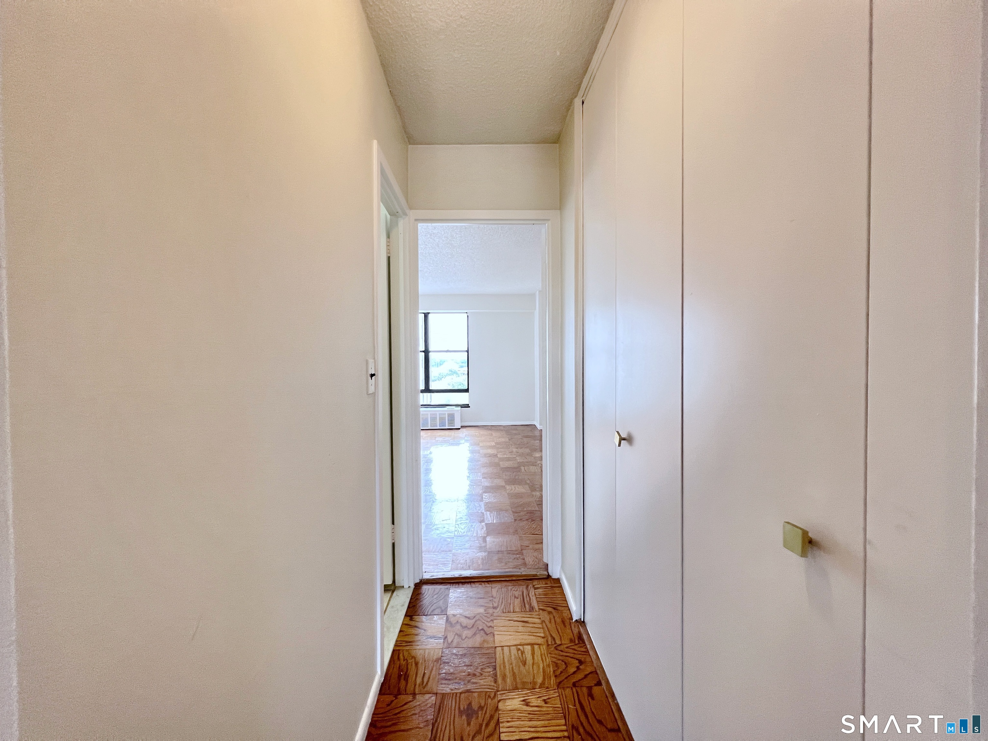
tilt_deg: -2.0
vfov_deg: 89.9
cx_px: 494
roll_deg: -0.4
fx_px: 371
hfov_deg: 106.2
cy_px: 370
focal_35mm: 13
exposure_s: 1/120
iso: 250
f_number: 1.8
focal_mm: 1.57
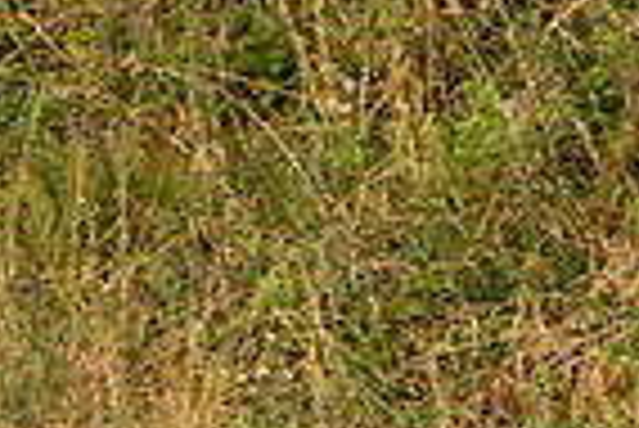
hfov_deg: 1.9
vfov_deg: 1.2
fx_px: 19669
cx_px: -426
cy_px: 282
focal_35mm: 1107
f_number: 4
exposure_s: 1/1000
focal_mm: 155
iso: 500
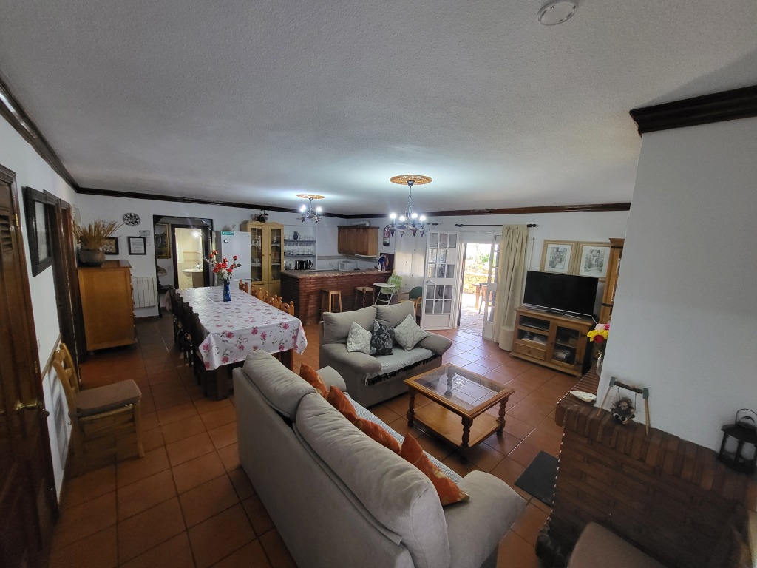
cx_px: 378
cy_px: 284
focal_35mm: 13
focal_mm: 1.74
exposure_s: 1/33
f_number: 2.2
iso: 400
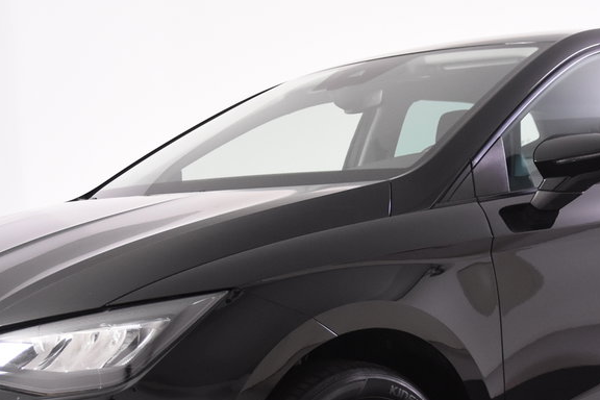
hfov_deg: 25.4
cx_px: 330
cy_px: 343
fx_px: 1333
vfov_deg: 16.9
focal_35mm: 80
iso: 1600
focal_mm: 24
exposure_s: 1/80
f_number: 3.5
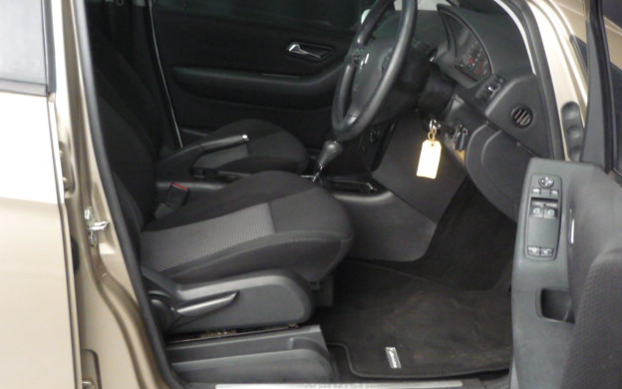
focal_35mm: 50
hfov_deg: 40.3
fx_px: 848
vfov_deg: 25.8
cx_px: 317
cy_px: 185
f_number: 2.8
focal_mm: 5.5
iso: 400
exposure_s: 1/15
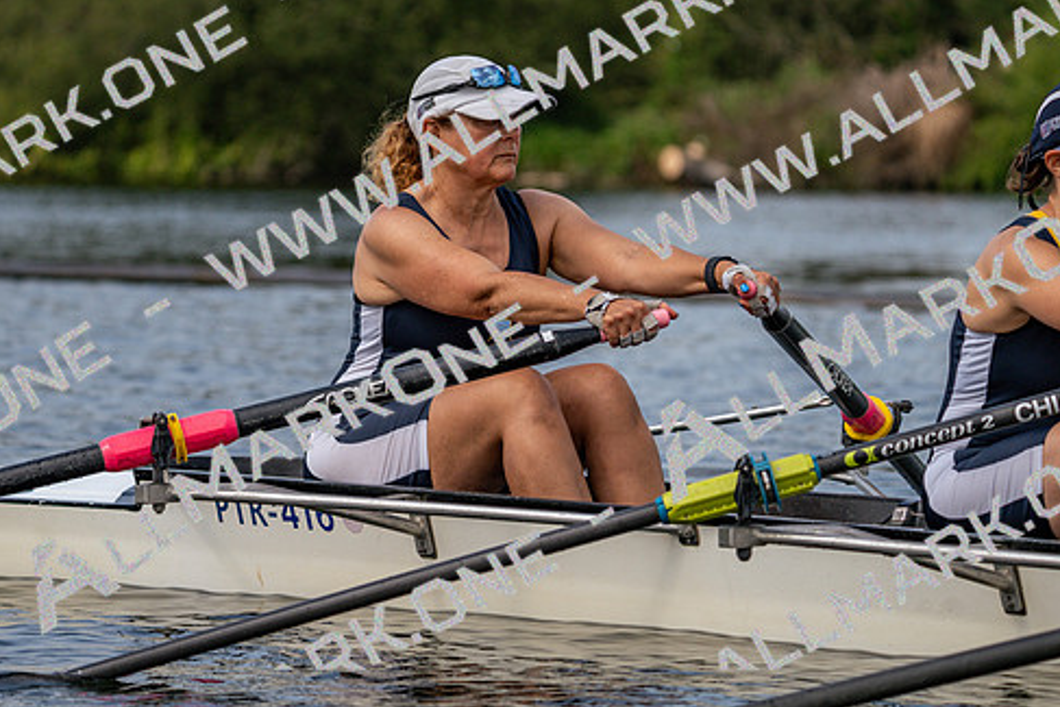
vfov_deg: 5.8
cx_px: 474
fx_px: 7009
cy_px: 297
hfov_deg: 8.6
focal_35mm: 238
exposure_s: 1/1600
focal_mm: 200
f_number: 5.6
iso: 320
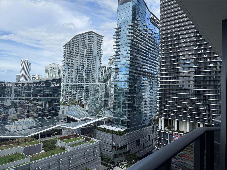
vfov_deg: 56.8
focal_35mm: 24
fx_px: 157
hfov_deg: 71.6
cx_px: 114
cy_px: 85
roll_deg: -2.5
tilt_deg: +1.9
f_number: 1.78
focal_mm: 6.76
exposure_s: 1/2604
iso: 80
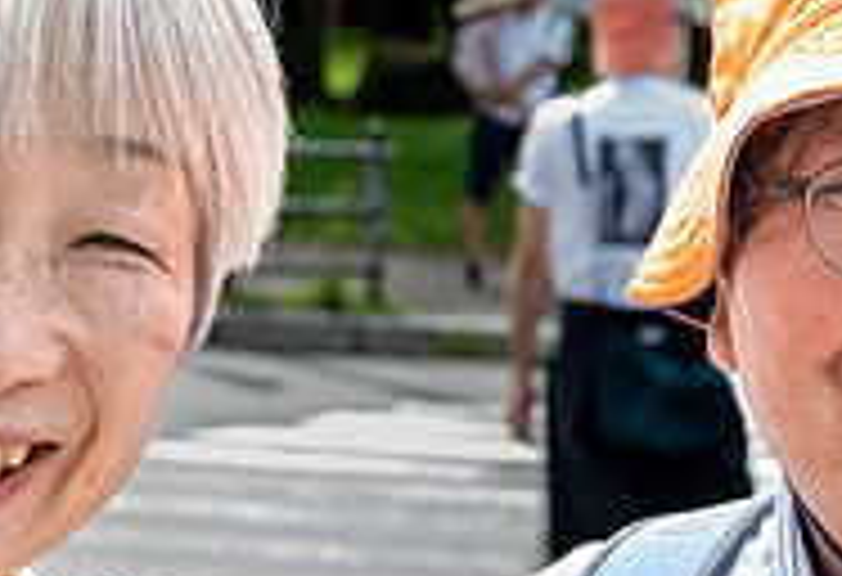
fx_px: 4858
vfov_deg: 6.8
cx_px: 89
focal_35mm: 206
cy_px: 389
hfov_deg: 9.9
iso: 360
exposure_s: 1/160
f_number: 8
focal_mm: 53
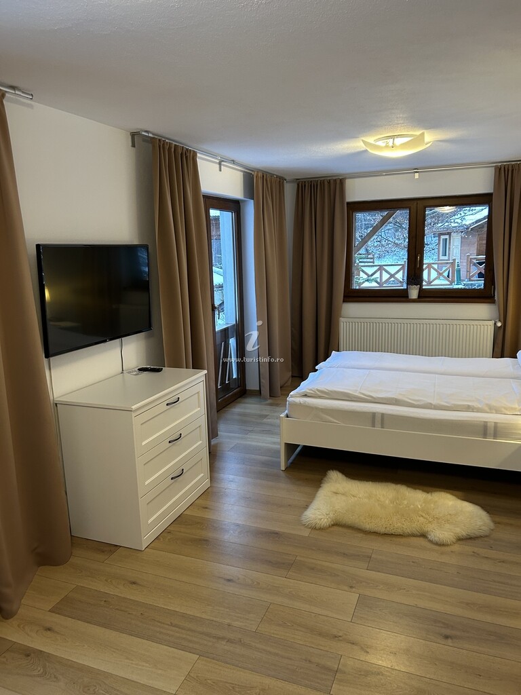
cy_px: 348
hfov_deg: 53.1
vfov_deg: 67.3
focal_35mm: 26
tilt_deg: -10.1
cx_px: 260
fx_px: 522
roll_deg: +1.7
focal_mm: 5.7
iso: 160
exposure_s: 1/50
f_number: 1.5
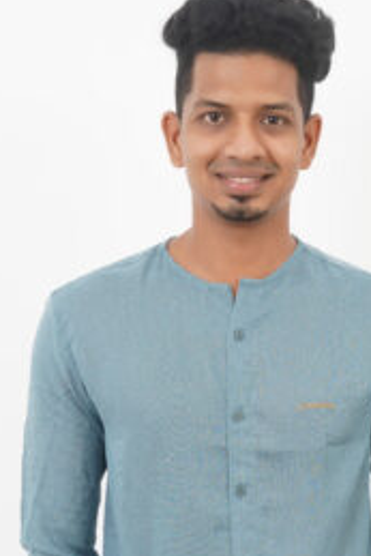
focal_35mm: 81
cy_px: 419
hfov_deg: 16.9
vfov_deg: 24.8
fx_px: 1248
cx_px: 255
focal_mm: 31
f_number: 8
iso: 200
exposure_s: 1/100
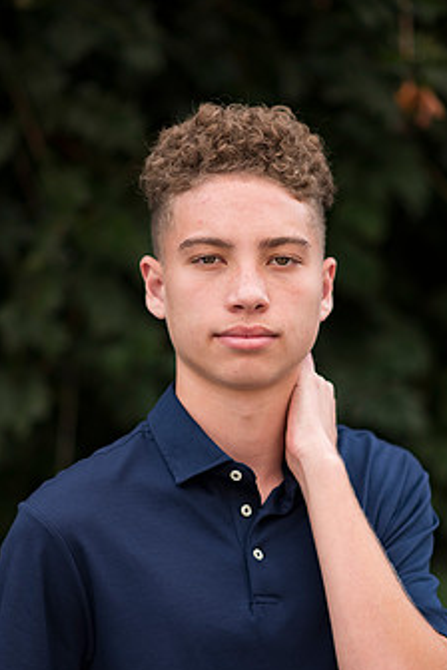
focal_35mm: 114
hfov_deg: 12.0
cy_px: 413
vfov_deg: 17.9
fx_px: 2123
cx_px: 233
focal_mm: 85
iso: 100
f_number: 2
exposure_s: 1/640
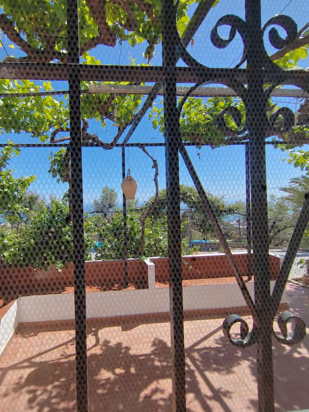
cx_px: 115
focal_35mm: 18
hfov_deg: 70.4
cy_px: 201
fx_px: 214
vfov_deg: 87.7
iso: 100
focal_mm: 2.16
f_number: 2.2
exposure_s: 1/1300
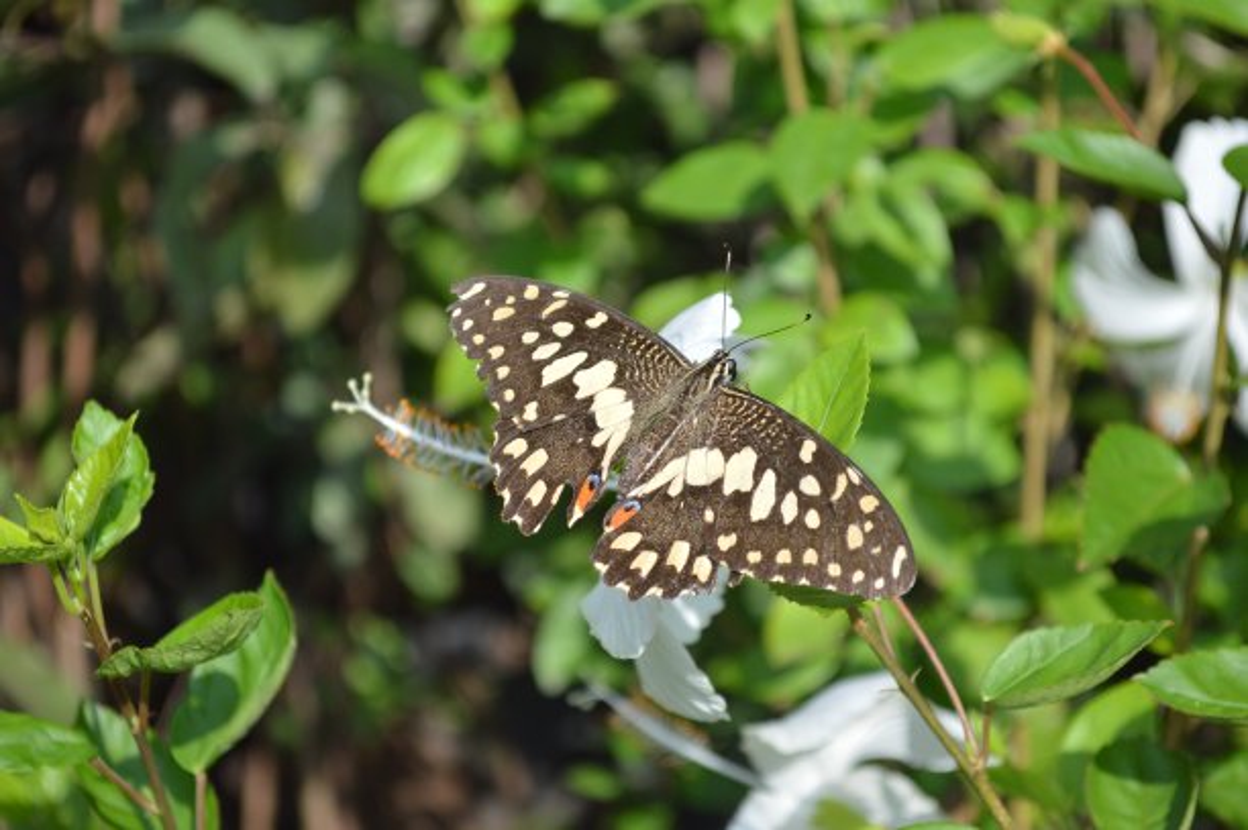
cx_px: 624
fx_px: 2858
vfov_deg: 16.5
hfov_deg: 24.6
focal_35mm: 82
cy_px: 415
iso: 400
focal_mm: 55
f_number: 5.6
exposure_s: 1/1000
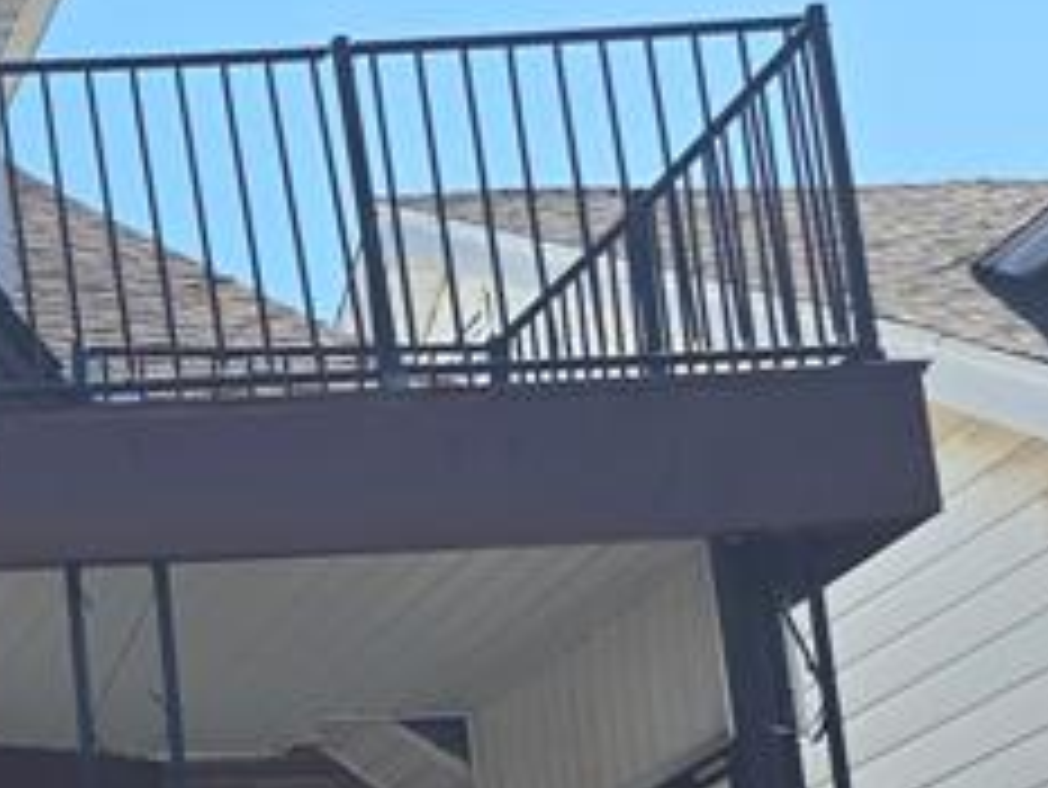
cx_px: -1003
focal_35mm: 101
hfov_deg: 15.7
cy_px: 905
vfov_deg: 14.3
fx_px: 3059
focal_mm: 6.3
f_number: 1.7
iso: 12
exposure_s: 1/441
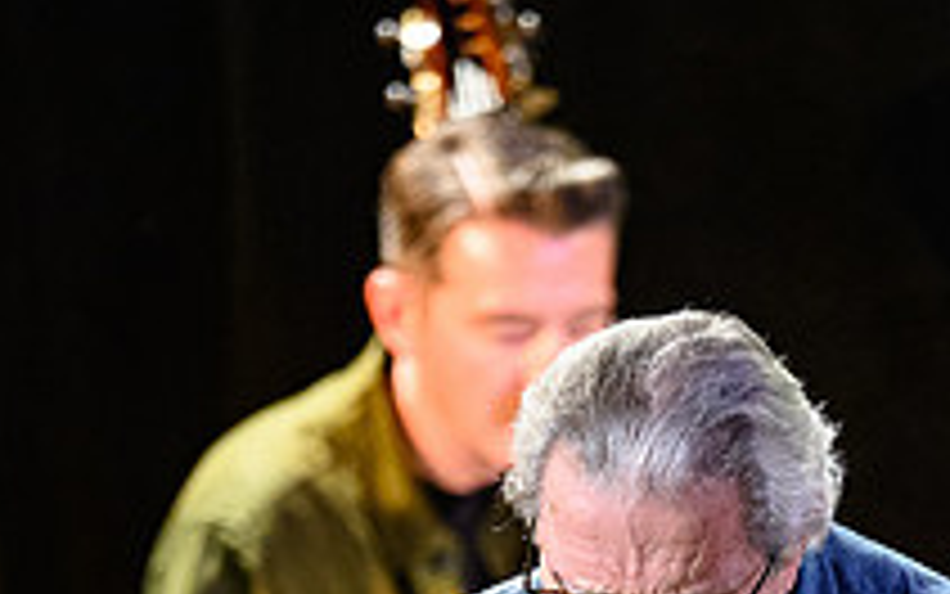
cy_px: 864
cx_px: 657
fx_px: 16911
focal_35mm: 653
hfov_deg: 3.2
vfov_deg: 2.0
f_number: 2.8
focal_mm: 200
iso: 5000
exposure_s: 1/200
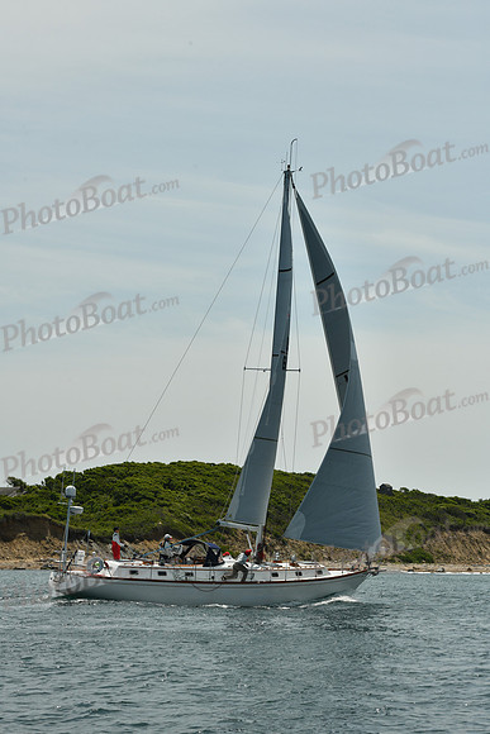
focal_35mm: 86
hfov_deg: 15.9
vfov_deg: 23.6
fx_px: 1755
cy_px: 367
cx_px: 245
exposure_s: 1/1000
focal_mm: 86
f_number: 13
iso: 320
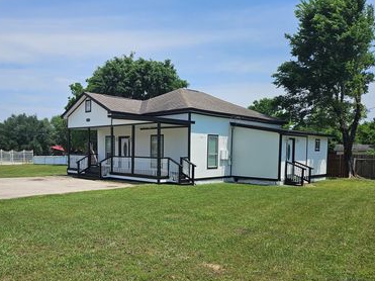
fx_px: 336
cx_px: 142
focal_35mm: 31
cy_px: 169
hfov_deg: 57.7
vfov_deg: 45.2
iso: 25
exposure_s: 1/3001
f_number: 1.8
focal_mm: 5.4
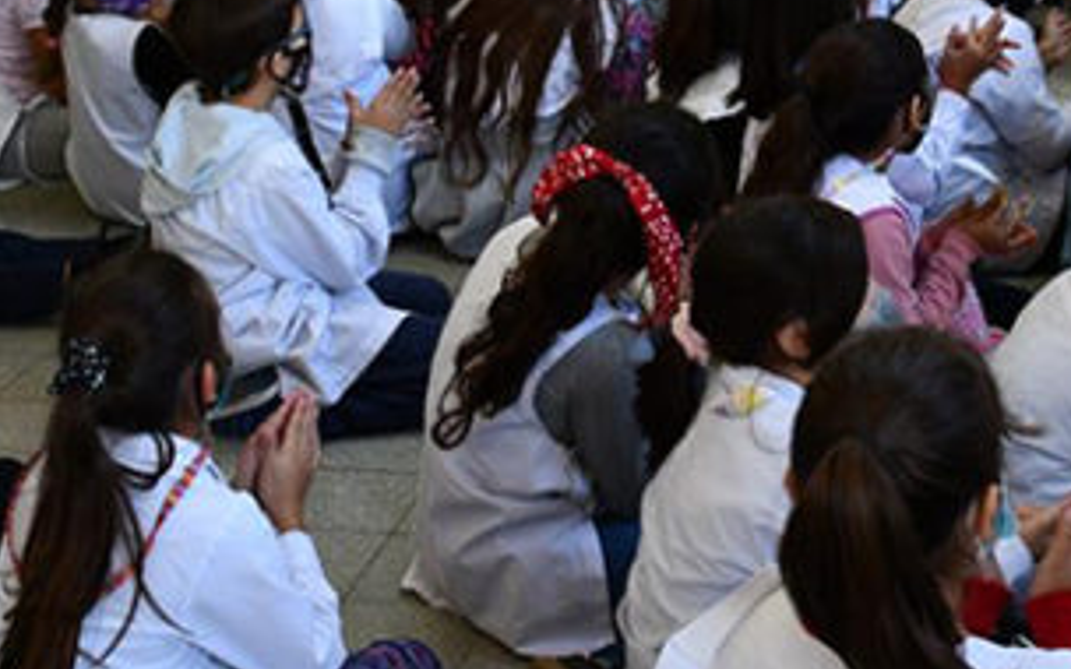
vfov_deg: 15.1
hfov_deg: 24.0
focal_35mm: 85
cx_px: 838
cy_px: 0
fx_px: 2481
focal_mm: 22
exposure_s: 1/200
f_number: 3.5
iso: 800
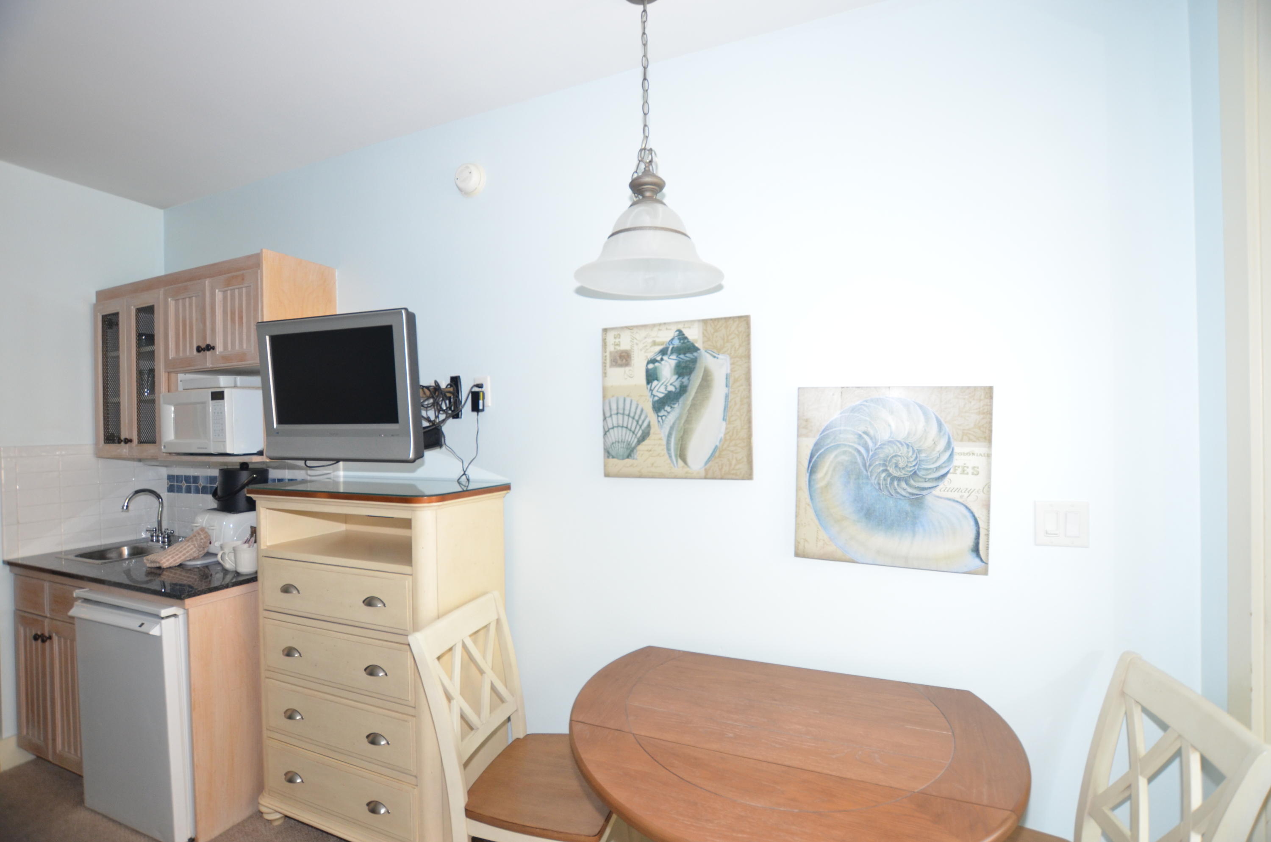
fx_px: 608
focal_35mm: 17
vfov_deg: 69.4
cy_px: 421
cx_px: 636
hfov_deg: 92.6
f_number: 4
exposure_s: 1/60
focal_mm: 11.5
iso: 800
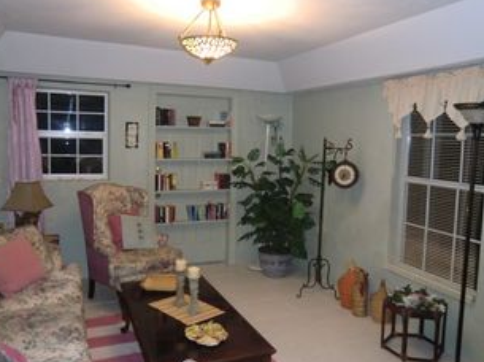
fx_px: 405
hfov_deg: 61.7
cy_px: 181
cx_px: 248
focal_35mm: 29
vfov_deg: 48.1
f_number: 3.2
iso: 400
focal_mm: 4.3
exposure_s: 1/20
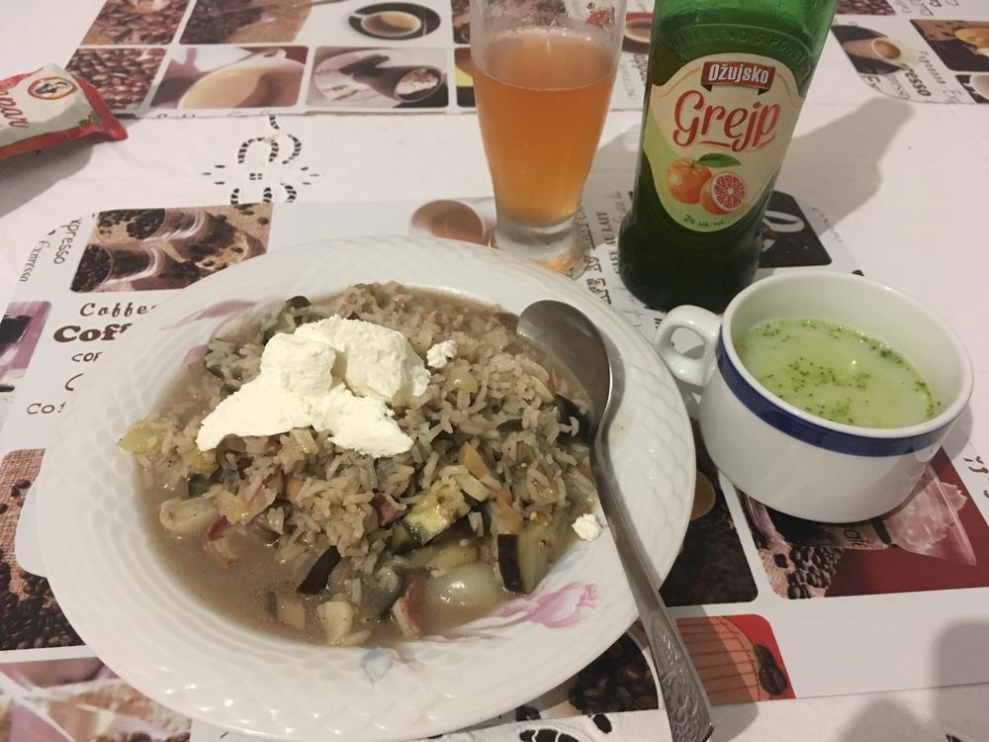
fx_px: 829
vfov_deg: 48.2
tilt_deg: -45.4
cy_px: 371
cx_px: 494
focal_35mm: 29
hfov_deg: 61.7
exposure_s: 1/17
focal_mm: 4.15
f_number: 2.2
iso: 500
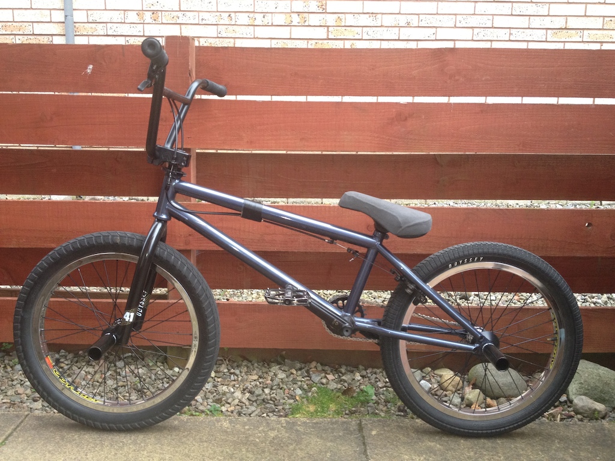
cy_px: 230
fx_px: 622
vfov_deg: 40.7
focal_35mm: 35
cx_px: 308
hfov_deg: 52.6
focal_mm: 4.28
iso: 125
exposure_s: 1/20
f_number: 2.4
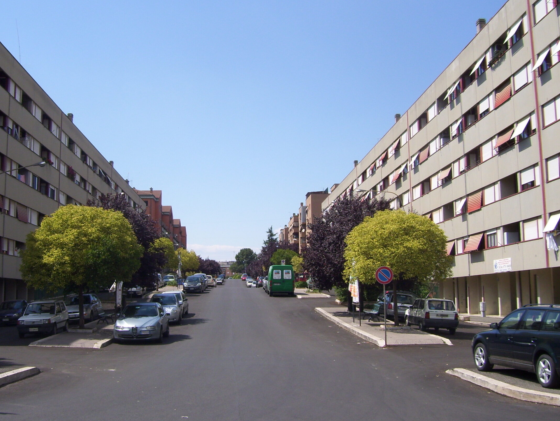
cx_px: 239
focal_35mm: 43
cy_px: 198
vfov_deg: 33.7
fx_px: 697
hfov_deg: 43.7
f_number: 4.8
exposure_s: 1/800
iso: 80
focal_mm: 6
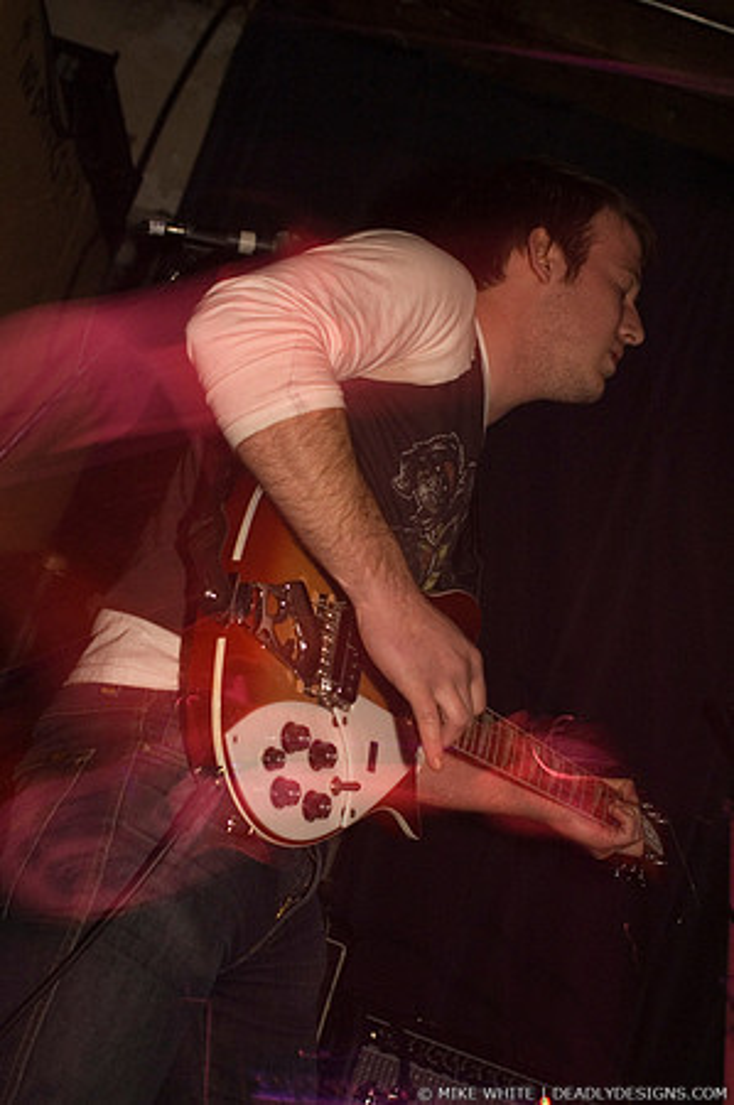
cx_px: 367
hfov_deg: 25.7
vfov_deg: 37.9
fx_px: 1609
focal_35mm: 52
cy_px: 552
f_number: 4
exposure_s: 1/8
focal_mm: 35
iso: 400
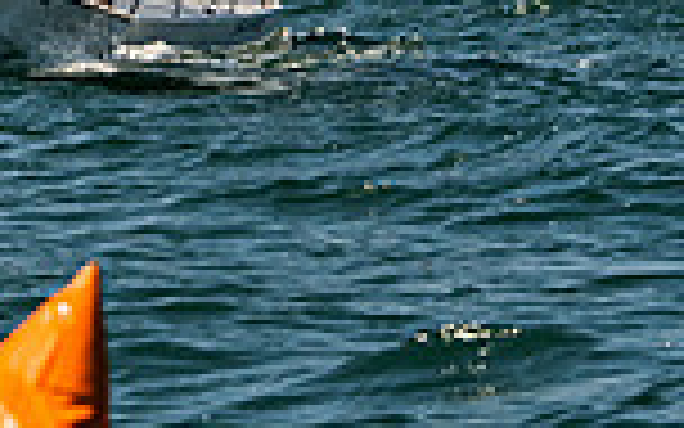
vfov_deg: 2.5
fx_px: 9917
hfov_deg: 3.9
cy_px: -482
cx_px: -97
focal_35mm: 532
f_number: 8
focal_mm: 105
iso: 500
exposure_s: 1/2000
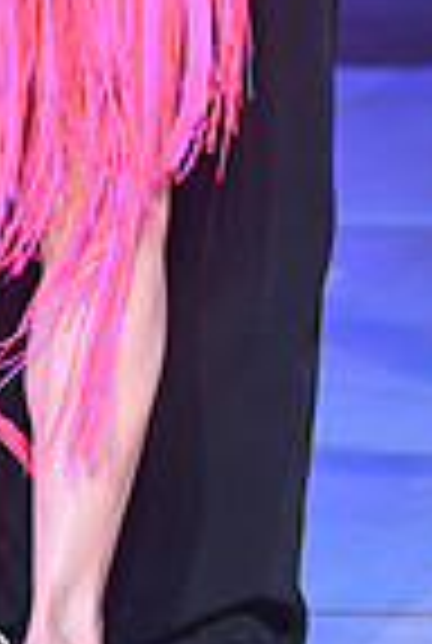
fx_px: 9780
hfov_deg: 2.5
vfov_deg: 3.8
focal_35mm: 546
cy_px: -306
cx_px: 286
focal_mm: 135
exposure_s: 1/250
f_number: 4
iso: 1250
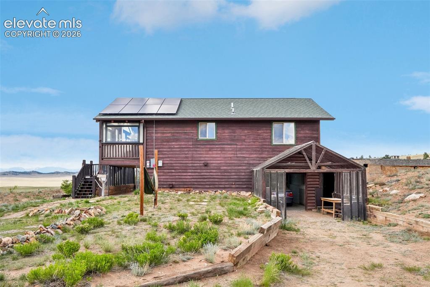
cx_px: 215
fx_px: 297
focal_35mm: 25
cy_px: 144
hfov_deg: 71.7
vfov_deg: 51.4
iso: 800
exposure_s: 1/500
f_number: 8
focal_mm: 16.6
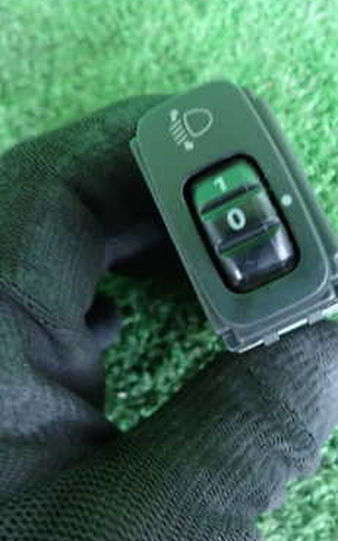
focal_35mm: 43
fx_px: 634
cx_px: 263
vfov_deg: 46.0
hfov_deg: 29.3
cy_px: 225
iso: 400
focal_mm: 4.5
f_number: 2
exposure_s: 1/30
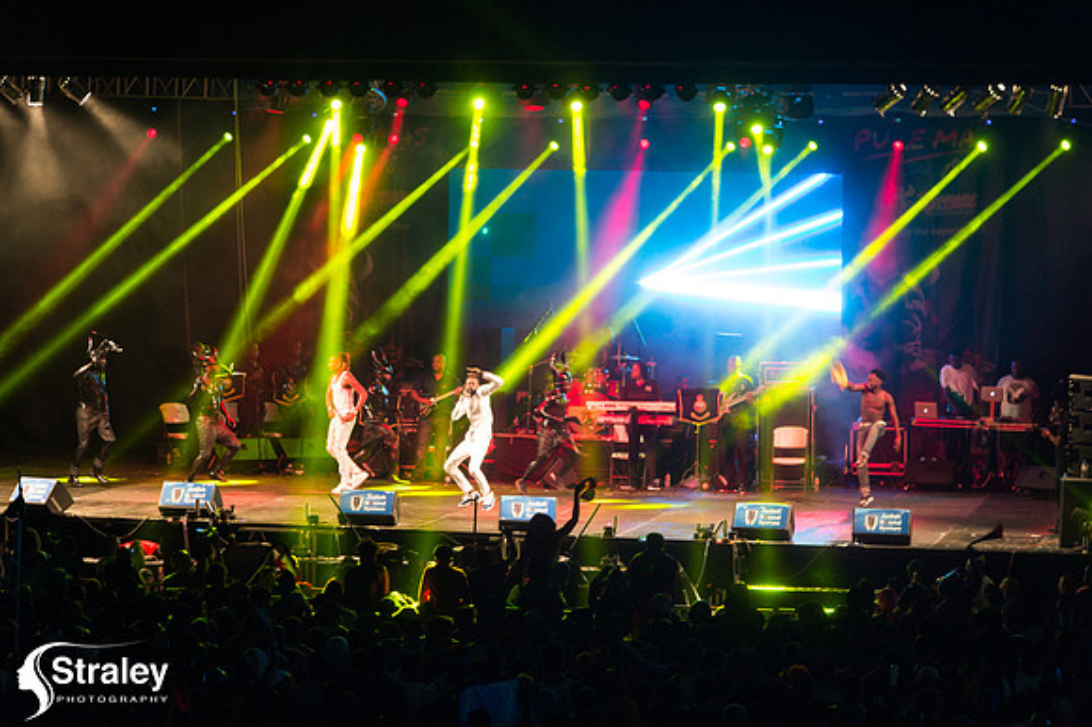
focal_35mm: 140
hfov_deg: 14.7
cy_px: 364
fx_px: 4244
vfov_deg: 9.8
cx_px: 546
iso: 2500
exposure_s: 1/60
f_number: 5.6
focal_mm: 140
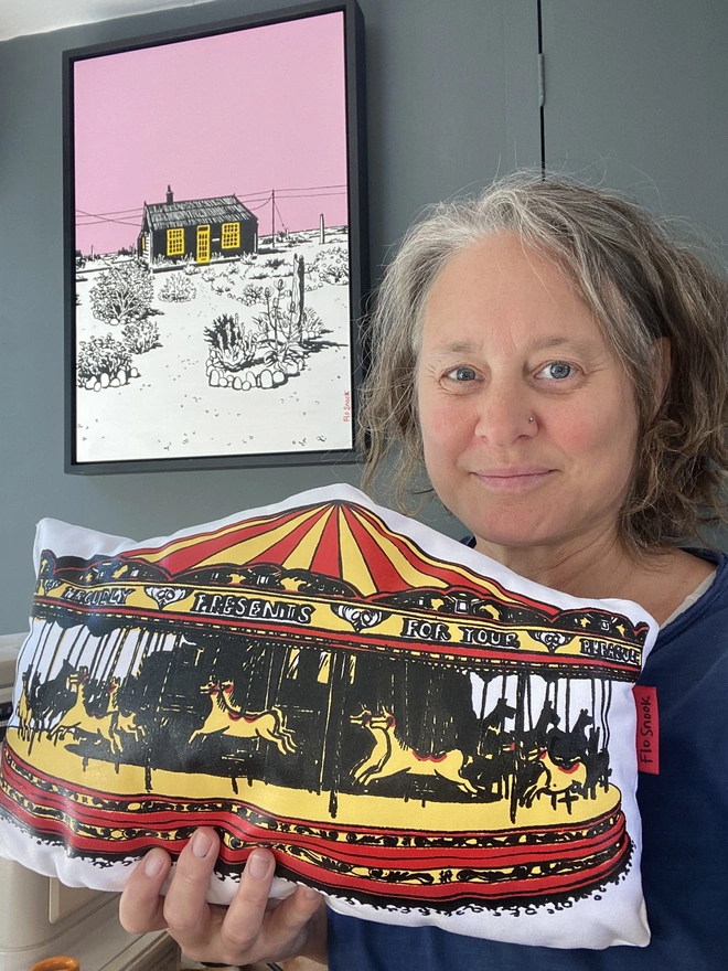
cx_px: 364
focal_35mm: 30
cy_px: 486
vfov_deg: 60.0
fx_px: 841
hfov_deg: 46.8
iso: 64
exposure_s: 1/54
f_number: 2.2
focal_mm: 2.71
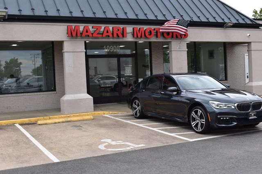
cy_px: 87
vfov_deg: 29.8
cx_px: 131
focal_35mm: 45
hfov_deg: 43.6
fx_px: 327
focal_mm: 30
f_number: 10
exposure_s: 1/320
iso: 400
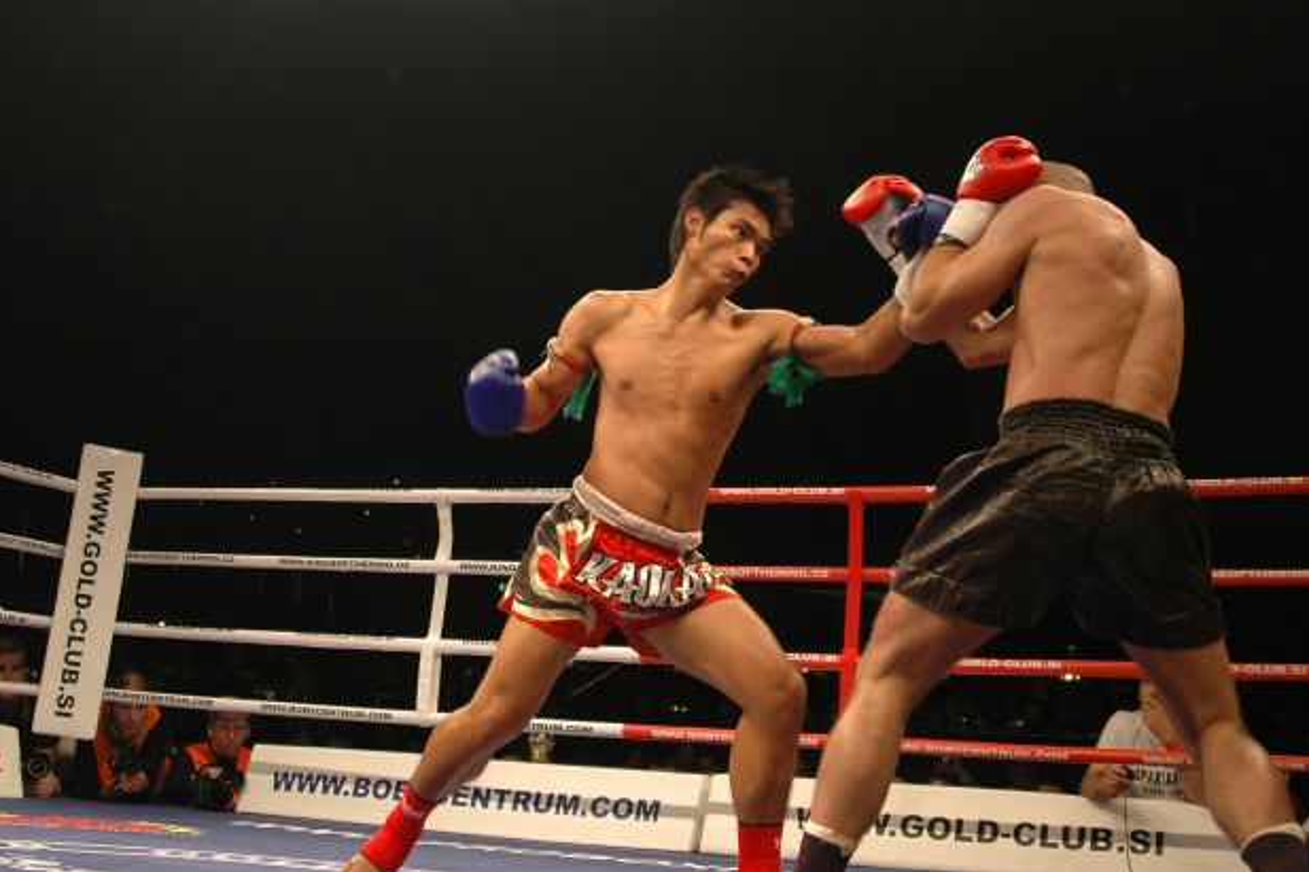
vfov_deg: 31.2
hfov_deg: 45.4
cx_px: 666
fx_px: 1563
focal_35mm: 43
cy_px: 429
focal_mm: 28
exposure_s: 1/400
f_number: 2.8
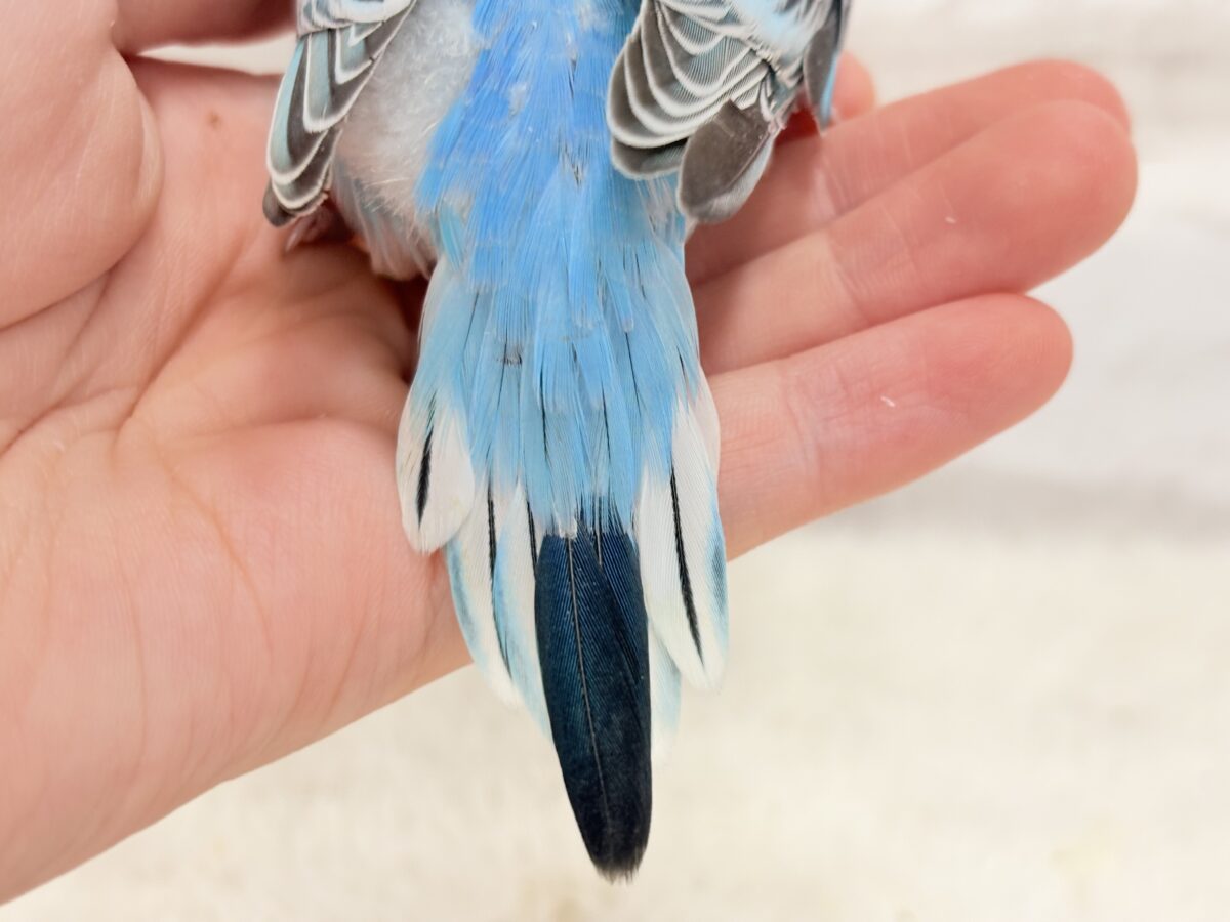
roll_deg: +1.0
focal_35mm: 52
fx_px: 1848
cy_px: 461
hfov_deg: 36.8
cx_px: 615
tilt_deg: -27.4
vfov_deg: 28.0
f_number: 1.6
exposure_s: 1/50
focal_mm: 5.96
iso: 64
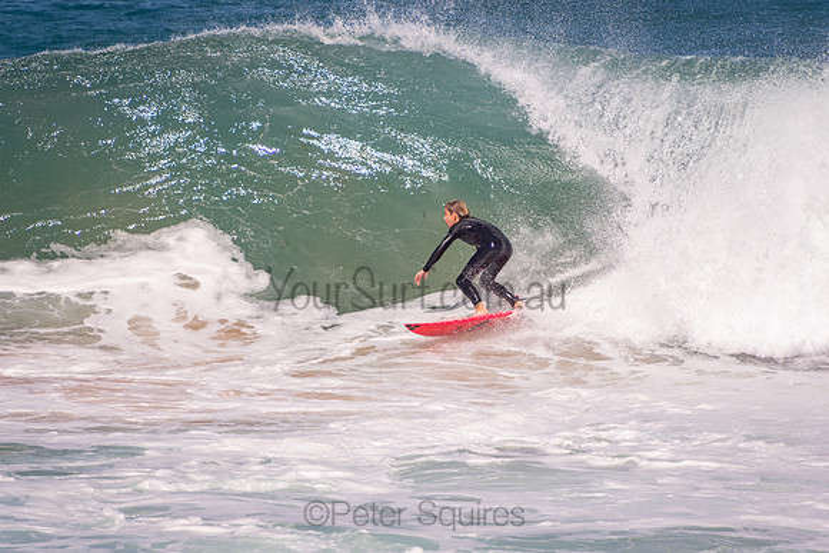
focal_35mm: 600
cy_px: 276
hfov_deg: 3.4
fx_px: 13819
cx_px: 414
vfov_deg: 2.3
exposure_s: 1/1250
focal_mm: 400
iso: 180
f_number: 5.6
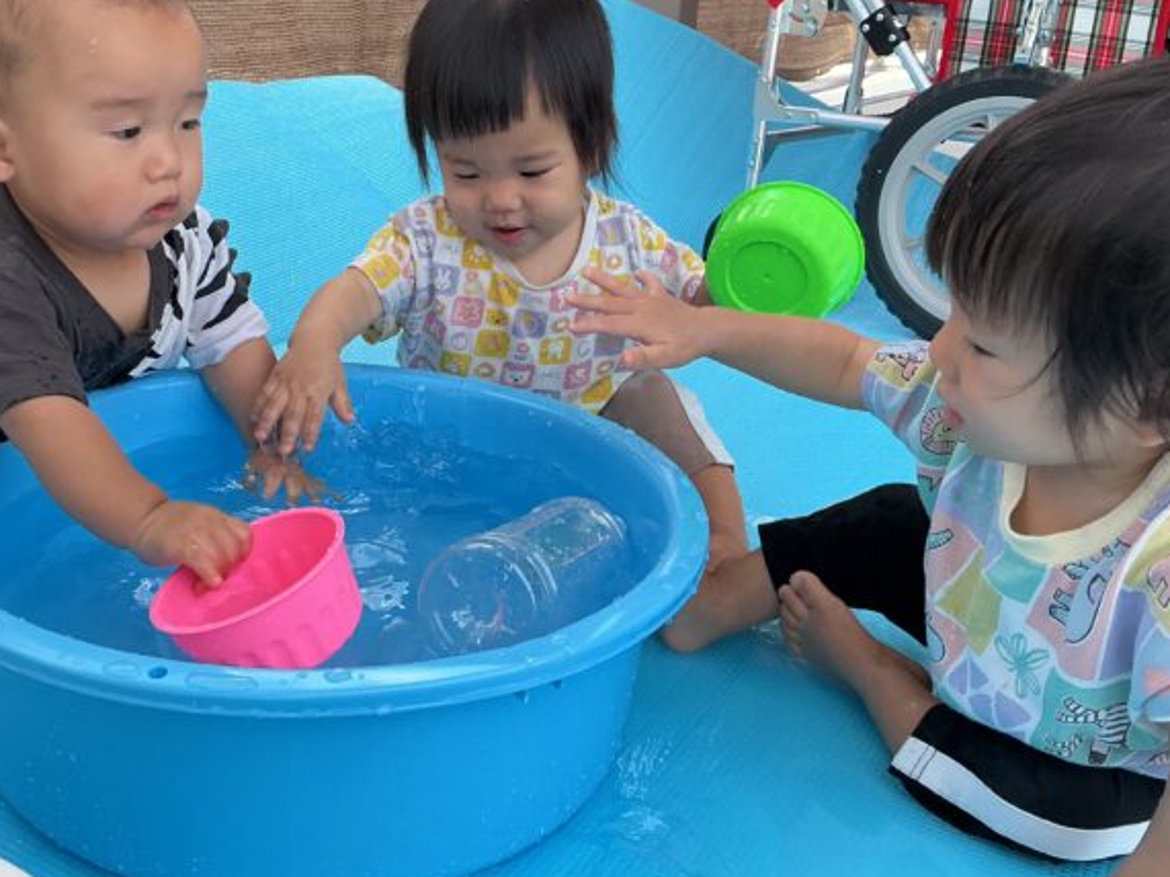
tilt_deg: -18.5
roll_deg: -2.2
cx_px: 447
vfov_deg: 36.8
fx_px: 1318
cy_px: 398
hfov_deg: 47.5
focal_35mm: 39
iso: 25
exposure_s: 1/372
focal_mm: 3
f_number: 1.8
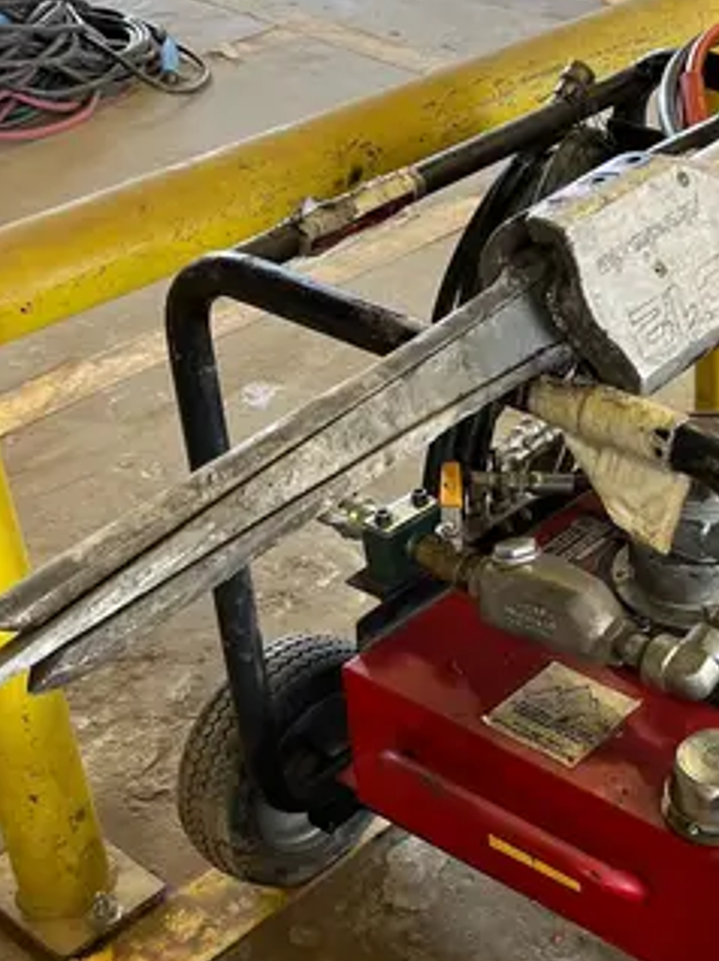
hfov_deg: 23.6
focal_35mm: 60
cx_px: 683
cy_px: 576
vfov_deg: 32.1
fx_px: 1664
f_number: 1.6
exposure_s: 1/83
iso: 125
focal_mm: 5.1
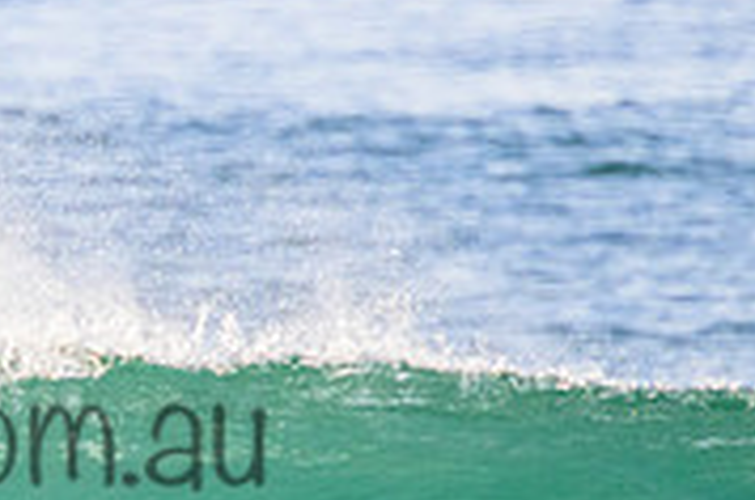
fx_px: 54702
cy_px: 388
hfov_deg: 0.8
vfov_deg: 0.5
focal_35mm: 2613
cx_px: -182
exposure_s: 1/2000
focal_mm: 800
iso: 3200
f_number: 11
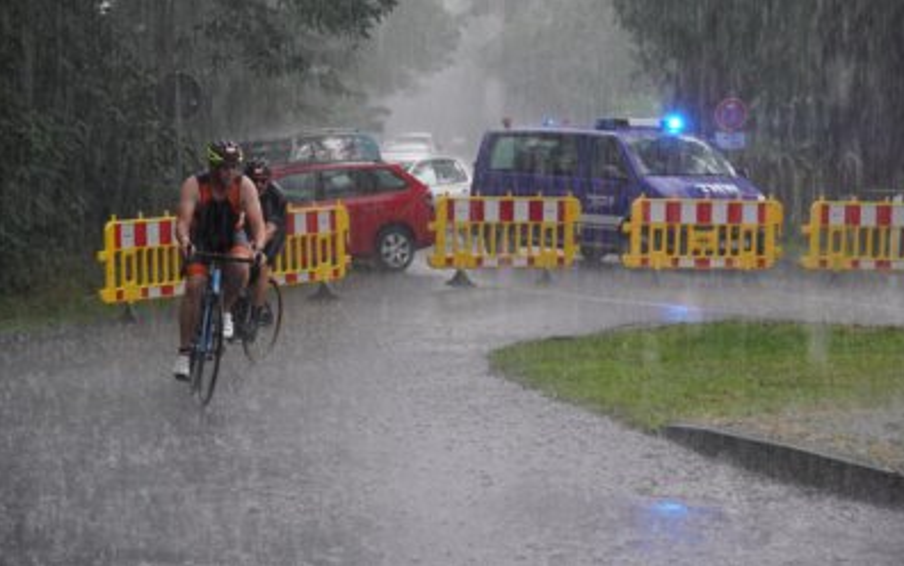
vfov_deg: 12.1
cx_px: 450
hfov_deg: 19.3
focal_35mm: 108
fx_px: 2662
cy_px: 264
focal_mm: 70
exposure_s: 1/160
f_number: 5.6
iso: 800
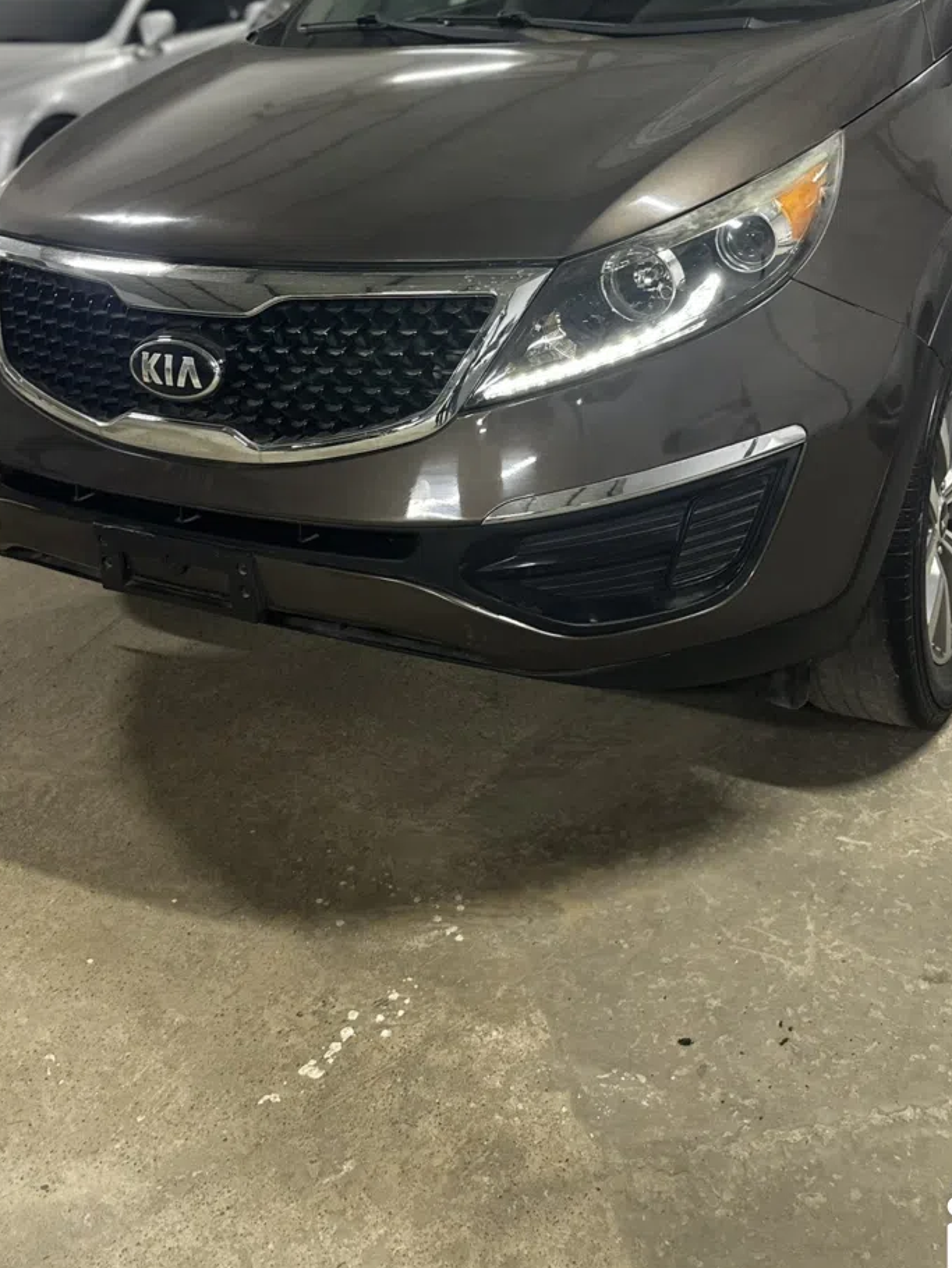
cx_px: 470
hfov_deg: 39.7
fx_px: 1319
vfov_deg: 49.7
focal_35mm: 36
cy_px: 355
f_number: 1.78
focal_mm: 6.86
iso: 320
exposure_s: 1/50
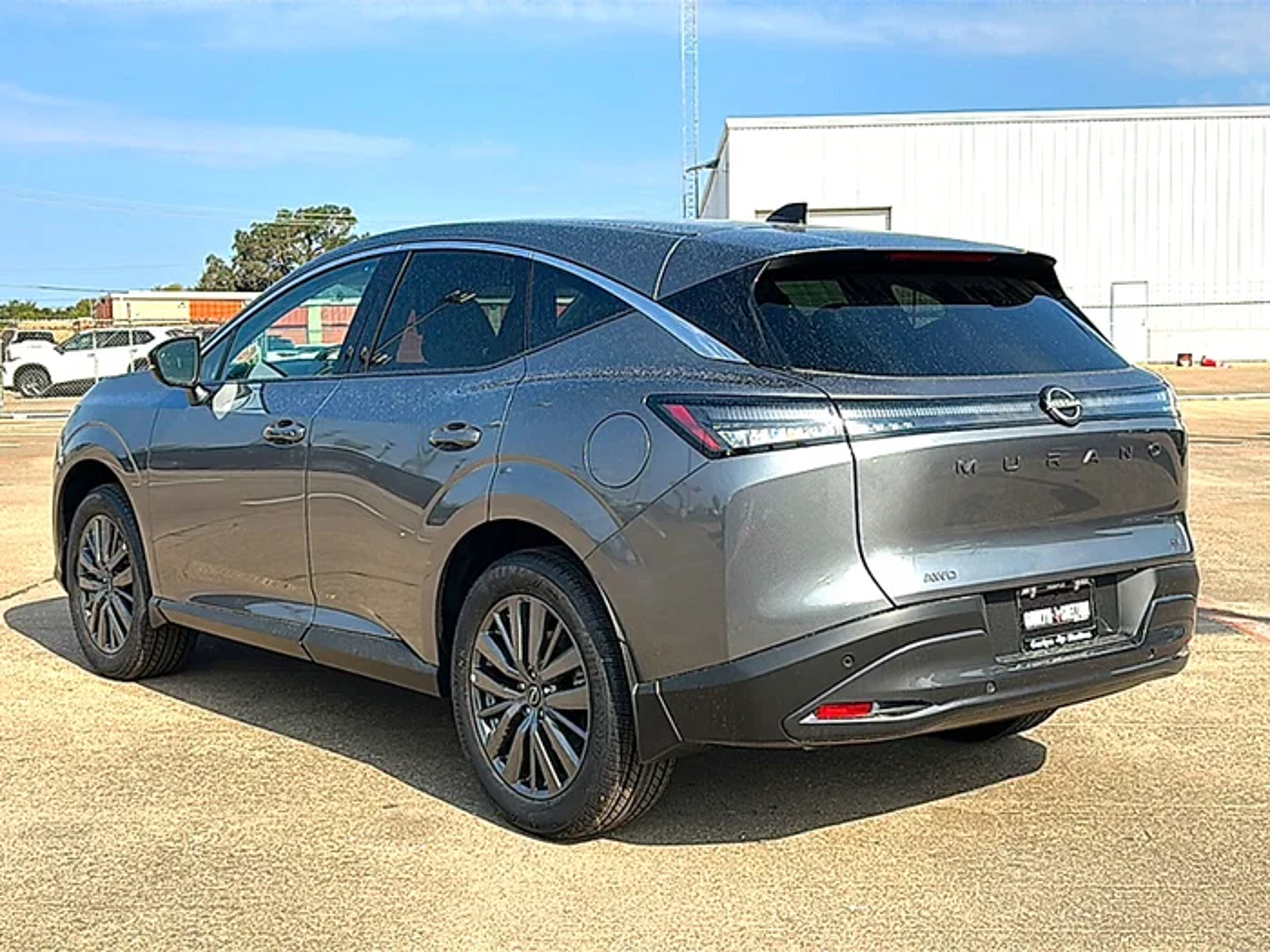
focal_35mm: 38
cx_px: 635
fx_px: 1394
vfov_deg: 37.7
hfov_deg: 49.0
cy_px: 476
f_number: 1.78
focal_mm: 6.86
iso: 80
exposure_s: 1/4219
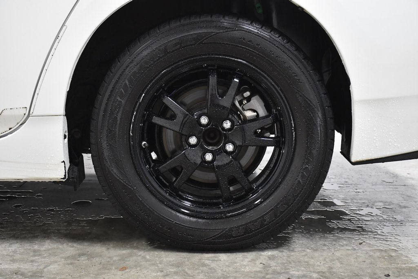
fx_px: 604
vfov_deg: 26.0
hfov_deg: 38.2
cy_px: 140
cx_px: 209
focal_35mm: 52
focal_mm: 35
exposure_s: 1/250
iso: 2500
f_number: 4.5
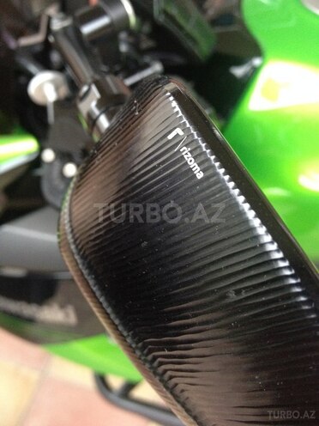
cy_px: 213
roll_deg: -2.5
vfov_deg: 52.6
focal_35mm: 35
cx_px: 160
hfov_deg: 40.7
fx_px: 430
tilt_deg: -44.0
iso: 320
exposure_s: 1/20
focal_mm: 4.28
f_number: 2.4
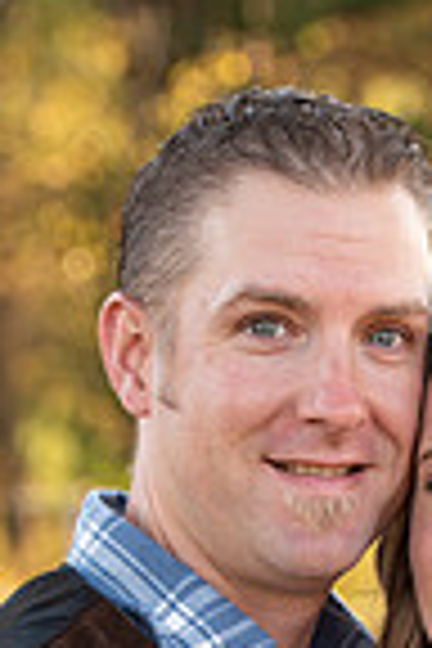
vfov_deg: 8.3
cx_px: 418
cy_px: 891
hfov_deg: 5.6
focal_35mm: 244
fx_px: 4392
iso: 400
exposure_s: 1/200
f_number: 4
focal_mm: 78
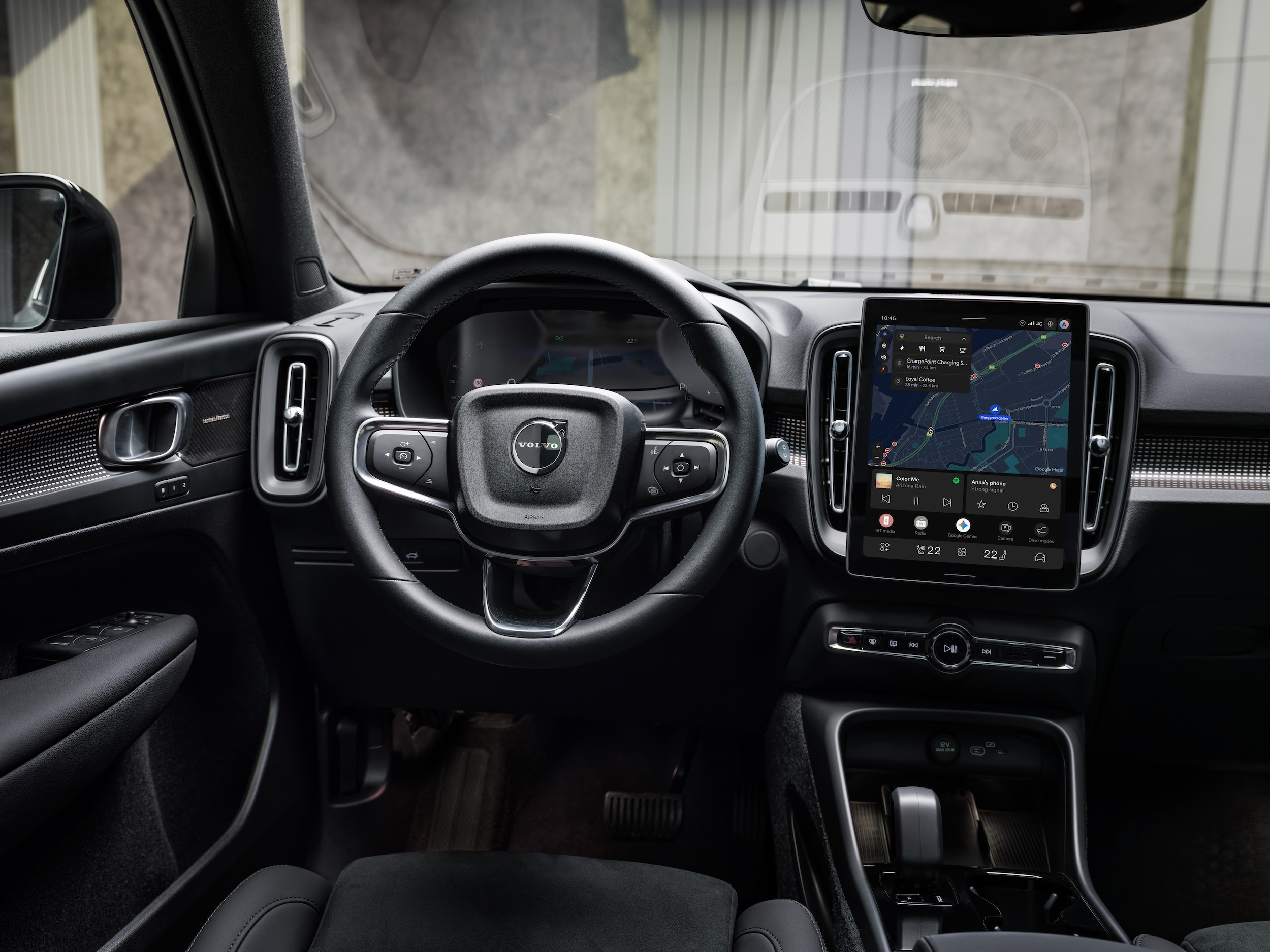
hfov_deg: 50.1
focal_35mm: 37
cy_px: 476
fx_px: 1357
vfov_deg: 38.7
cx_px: 635
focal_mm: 46.5
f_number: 8
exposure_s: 1/3
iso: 800
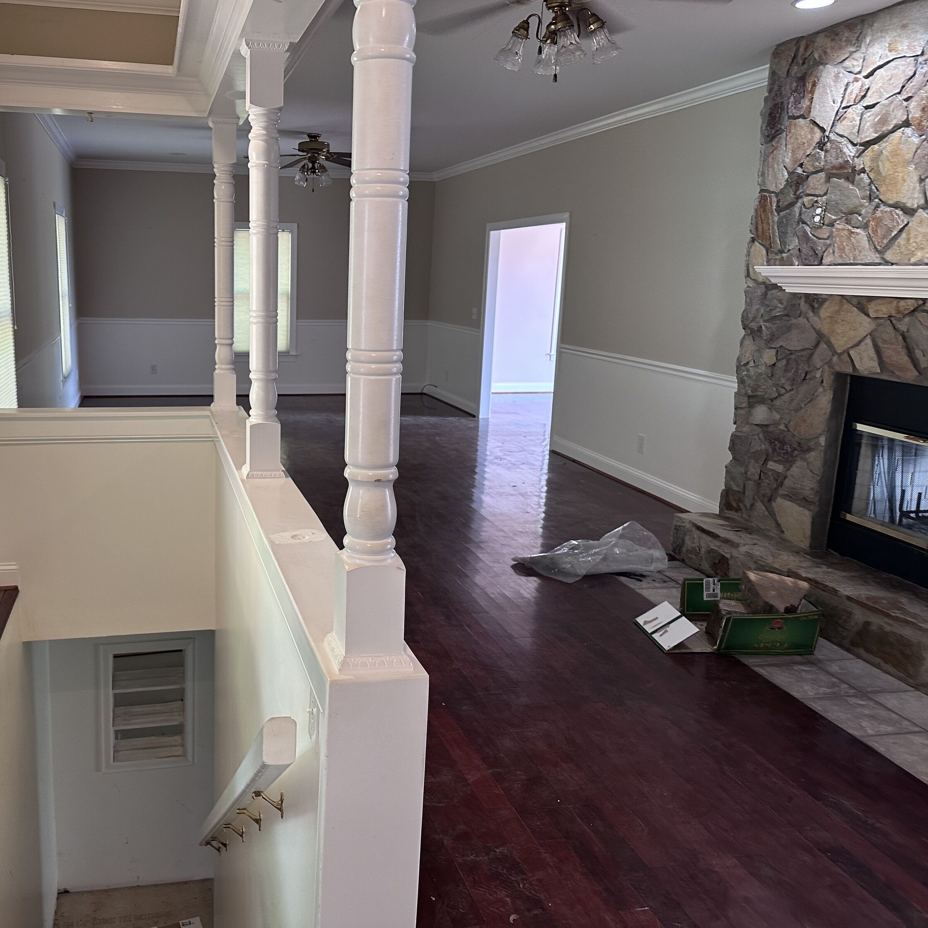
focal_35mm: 29
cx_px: 311
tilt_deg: -10.3
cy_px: 453
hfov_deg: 54.5
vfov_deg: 55.6
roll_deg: -1.1
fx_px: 880
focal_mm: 6.86
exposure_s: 1/60
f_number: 1.78
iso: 160
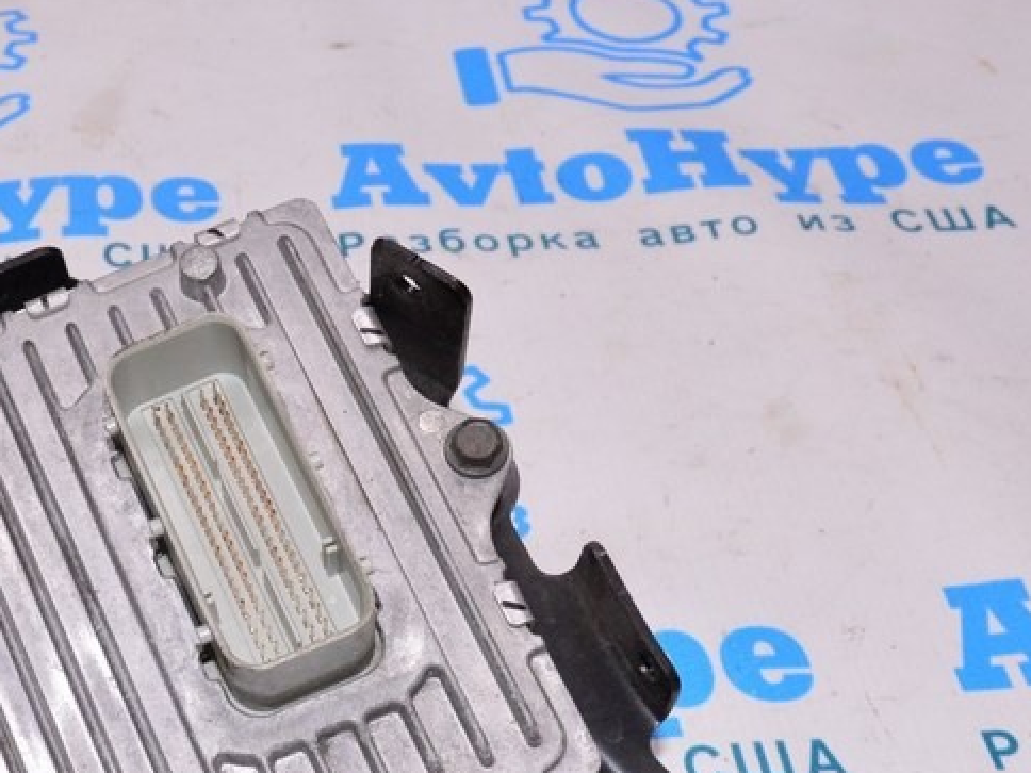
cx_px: 149
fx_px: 1817
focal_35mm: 61
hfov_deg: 30.6
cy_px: 678
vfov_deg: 23.5
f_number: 8
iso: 1600
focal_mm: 20
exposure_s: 1/200
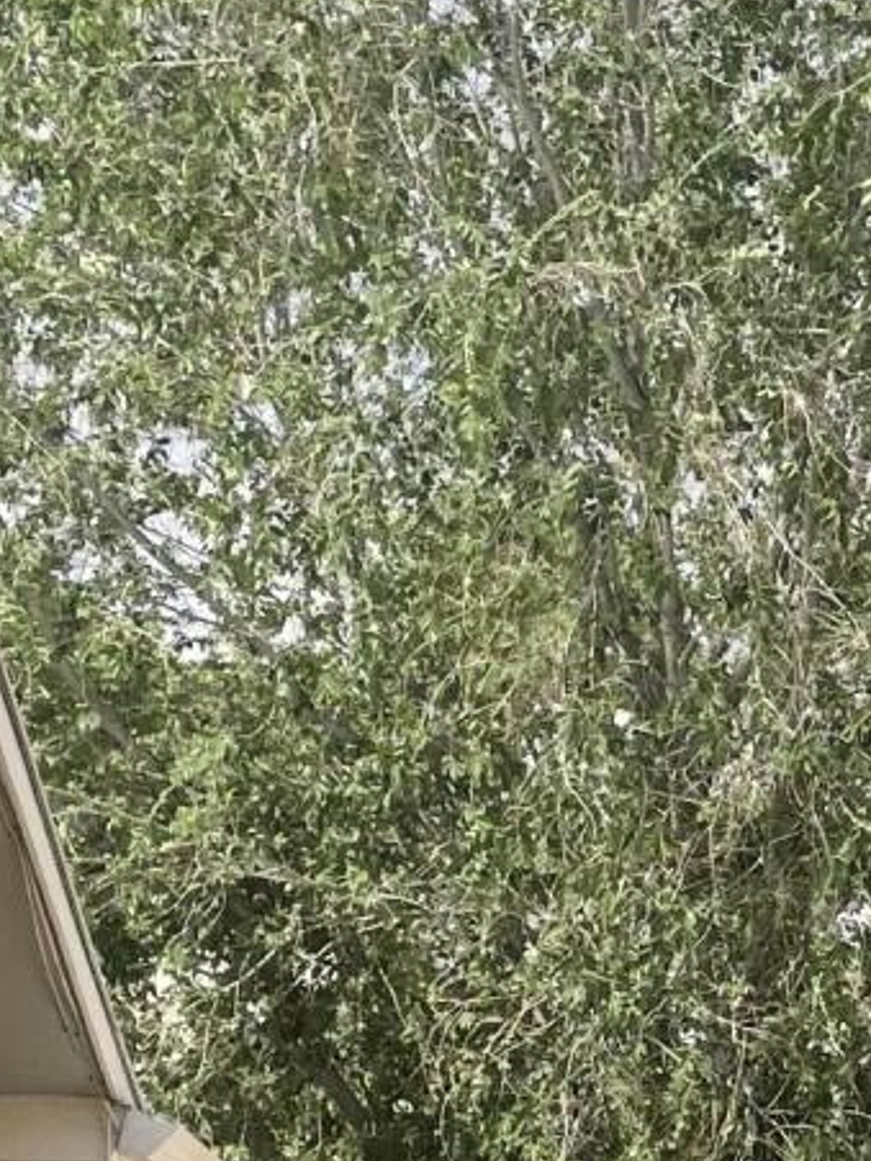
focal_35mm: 115
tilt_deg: +3.6
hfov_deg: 12.5
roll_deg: -0.5
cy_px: 1341
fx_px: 3858
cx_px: 1092
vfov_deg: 16.5
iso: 32
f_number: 1.6
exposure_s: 1/2564
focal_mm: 4.2
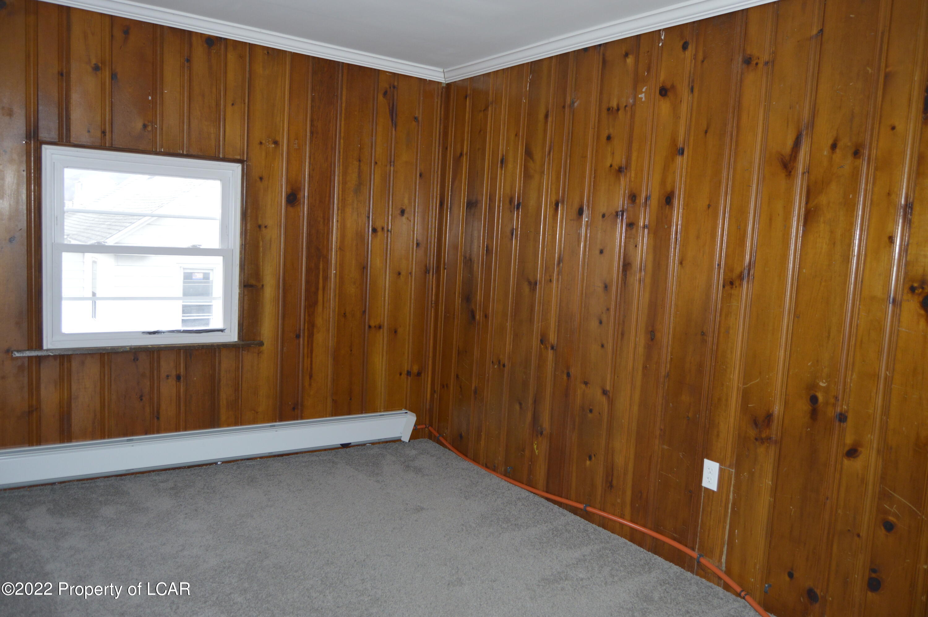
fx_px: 695
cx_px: 464
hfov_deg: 67.4
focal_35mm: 27
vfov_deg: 47.8
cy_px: 308
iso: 640
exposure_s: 1/60
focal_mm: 18
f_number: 3.5
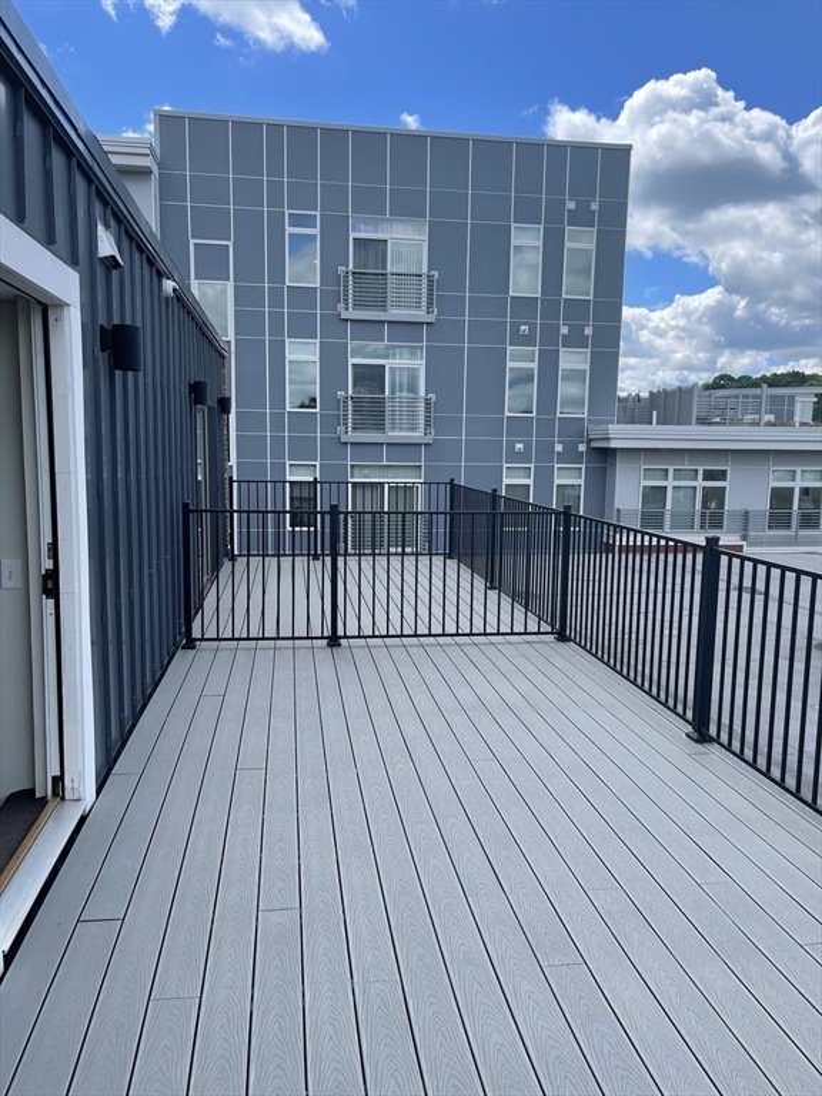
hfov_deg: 54.9
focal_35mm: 25
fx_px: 792
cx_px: 411
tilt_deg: -7.6
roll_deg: -0.8
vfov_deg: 69.4
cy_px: 548
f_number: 1.6
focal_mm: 5.1
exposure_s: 1/1739
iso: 32
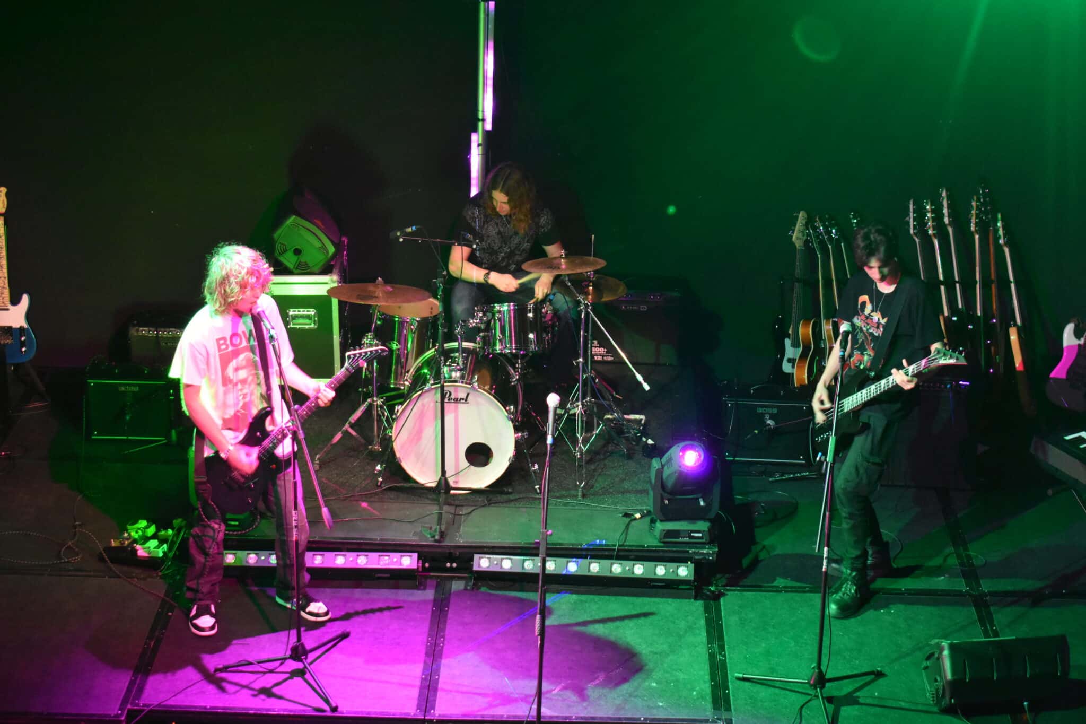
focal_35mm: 69
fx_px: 2081
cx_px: 543
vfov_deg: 19.7
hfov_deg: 29.2
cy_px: 362
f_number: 5.3
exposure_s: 1/30
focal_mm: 46
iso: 3200
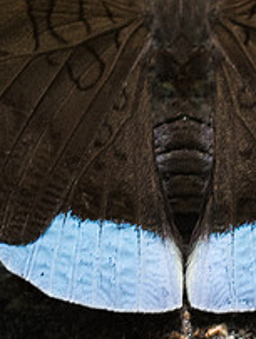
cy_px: -130
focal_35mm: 1484
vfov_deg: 1.3
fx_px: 14587
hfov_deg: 1.0
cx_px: 187
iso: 800
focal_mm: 150
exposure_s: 1/400
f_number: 4.5
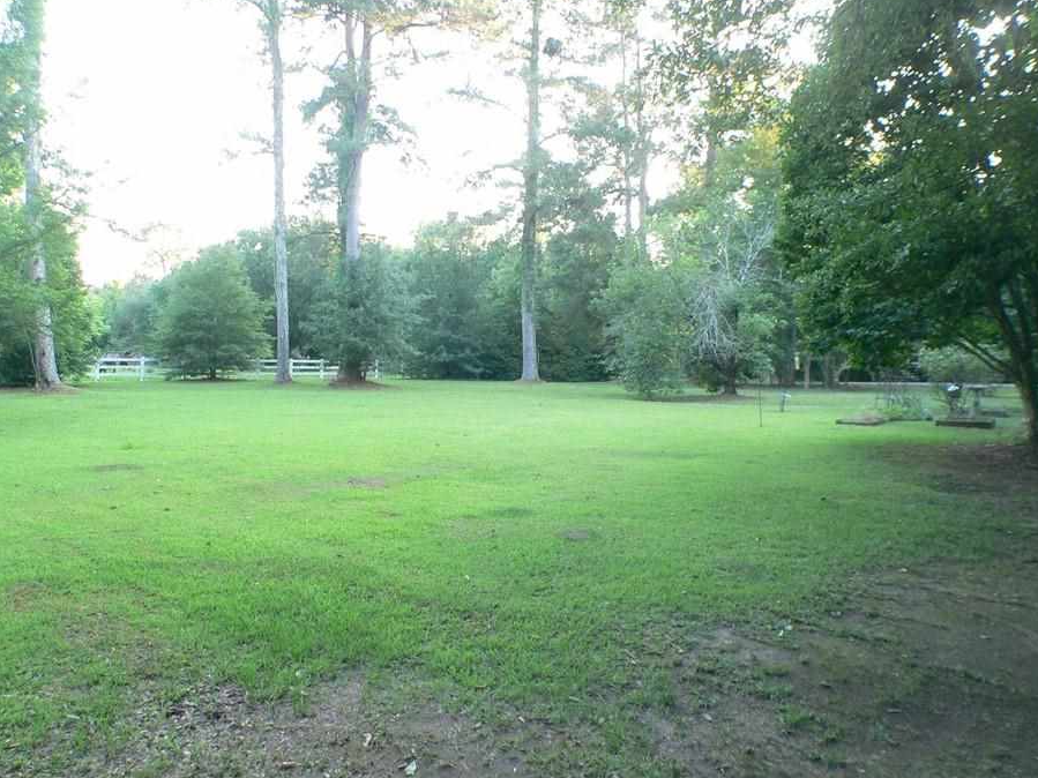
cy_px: 372
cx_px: 477
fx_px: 1229
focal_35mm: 41
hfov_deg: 45.7
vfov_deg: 35.1
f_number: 2.8
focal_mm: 6
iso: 200
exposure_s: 1/25
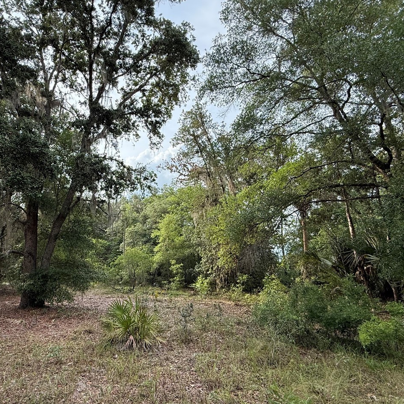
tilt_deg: +12.2
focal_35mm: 21
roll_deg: -2.2
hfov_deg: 70.8
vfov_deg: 72.1
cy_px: 215
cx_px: 147
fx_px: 277
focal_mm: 2.22
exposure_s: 1/574
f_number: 2.2
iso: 64
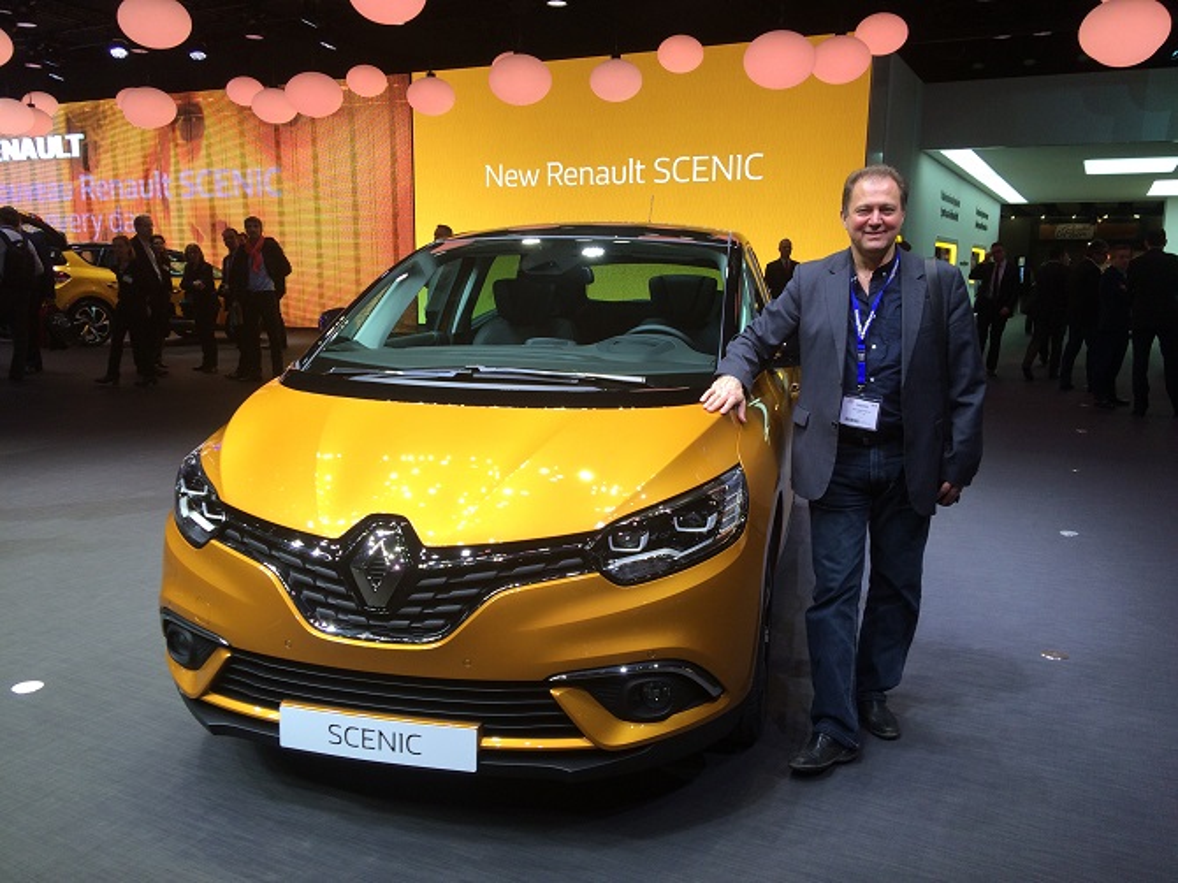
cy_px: 442
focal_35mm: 29
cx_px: 589
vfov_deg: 48.2
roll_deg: +1.0
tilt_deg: -9.1
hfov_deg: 61.7
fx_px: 987
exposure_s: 1/100
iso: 50
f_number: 2.2
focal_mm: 4.15
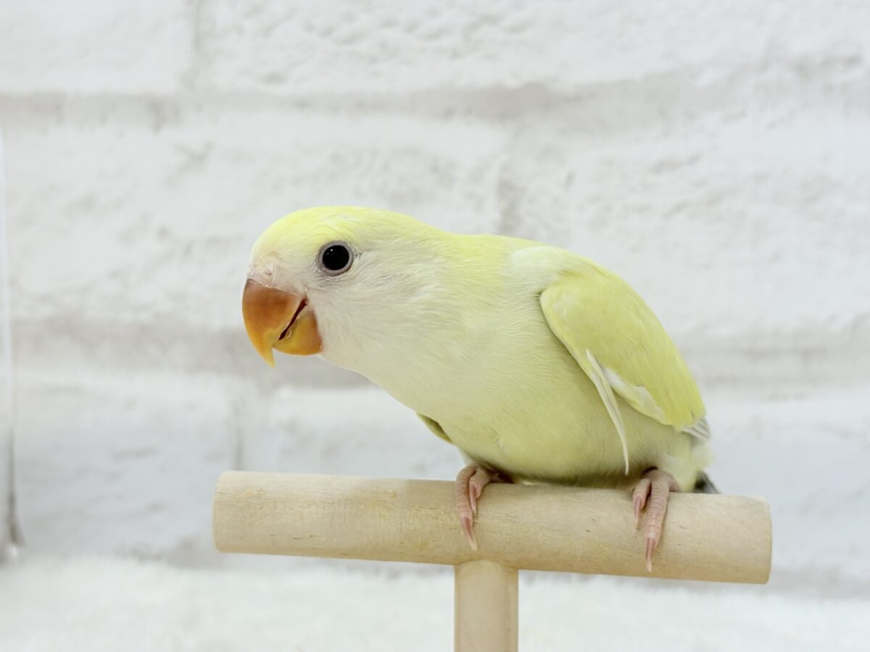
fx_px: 1307
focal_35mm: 52
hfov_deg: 36.8
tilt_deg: -4.8
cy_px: 326
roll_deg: +1.6
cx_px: 435
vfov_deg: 28.0
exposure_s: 1/100
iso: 64
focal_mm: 5.96
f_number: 1.6
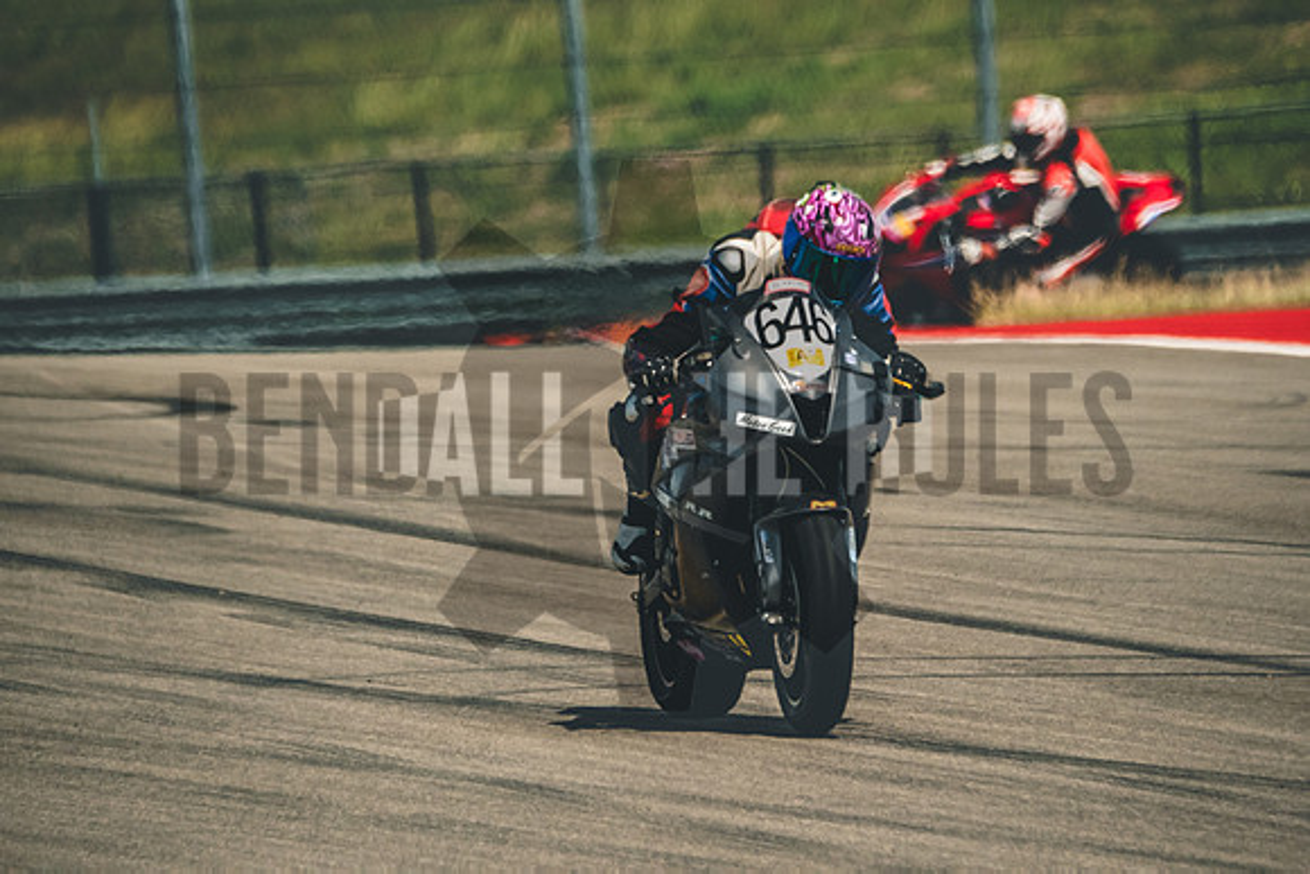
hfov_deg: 3.4
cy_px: 437
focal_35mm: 600
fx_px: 21837
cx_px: 655
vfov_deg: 2.3
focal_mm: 400
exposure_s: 1/2500
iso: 800
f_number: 5.6
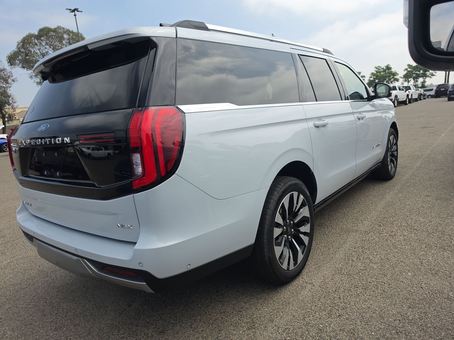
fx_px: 302
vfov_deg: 58.9
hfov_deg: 73.9
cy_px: 170
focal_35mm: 23
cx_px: 227
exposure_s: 1/750
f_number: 1.4
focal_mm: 6.5
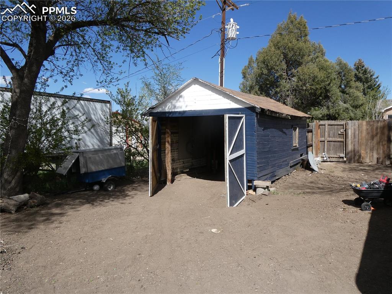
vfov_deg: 56.8
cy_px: 147
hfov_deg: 71.6
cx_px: 196
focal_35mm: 24
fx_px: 272
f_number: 3.3
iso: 80
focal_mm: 4.3
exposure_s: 1/1000
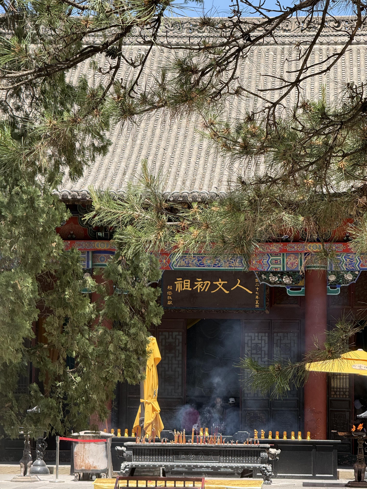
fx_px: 1696
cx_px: 184
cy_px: 244
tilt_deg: +6.1
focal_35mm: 120
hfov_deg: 12.3
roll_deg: -1.0
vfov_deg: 16.4
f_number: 2.8
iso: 50
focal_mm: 15.66
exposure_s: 1/486
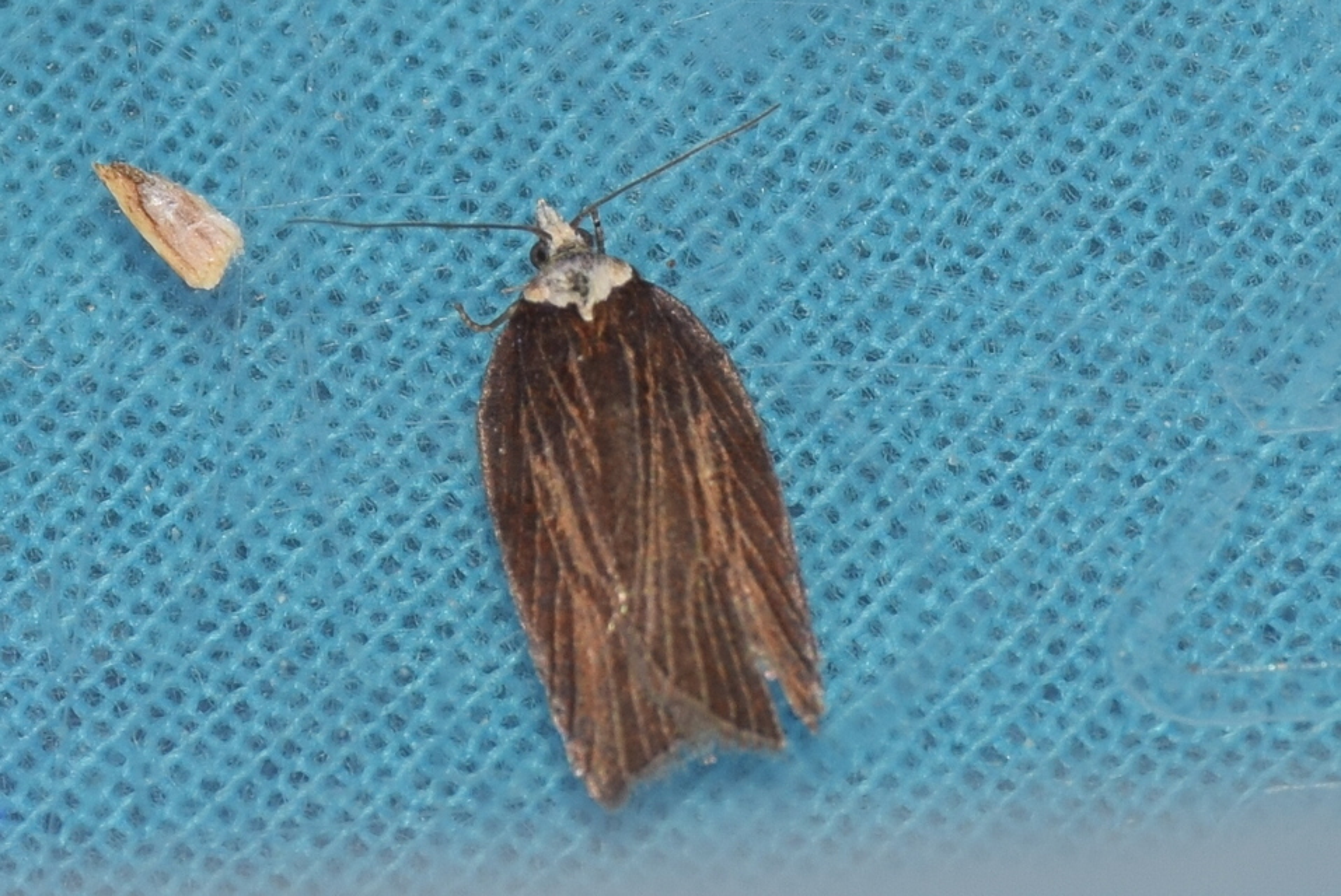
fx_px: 7829
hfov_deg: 9.8
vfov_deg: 6.6
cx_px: 670
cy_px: 448
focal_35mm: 210
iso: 100
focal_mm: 140
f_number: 13
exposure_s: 1/160
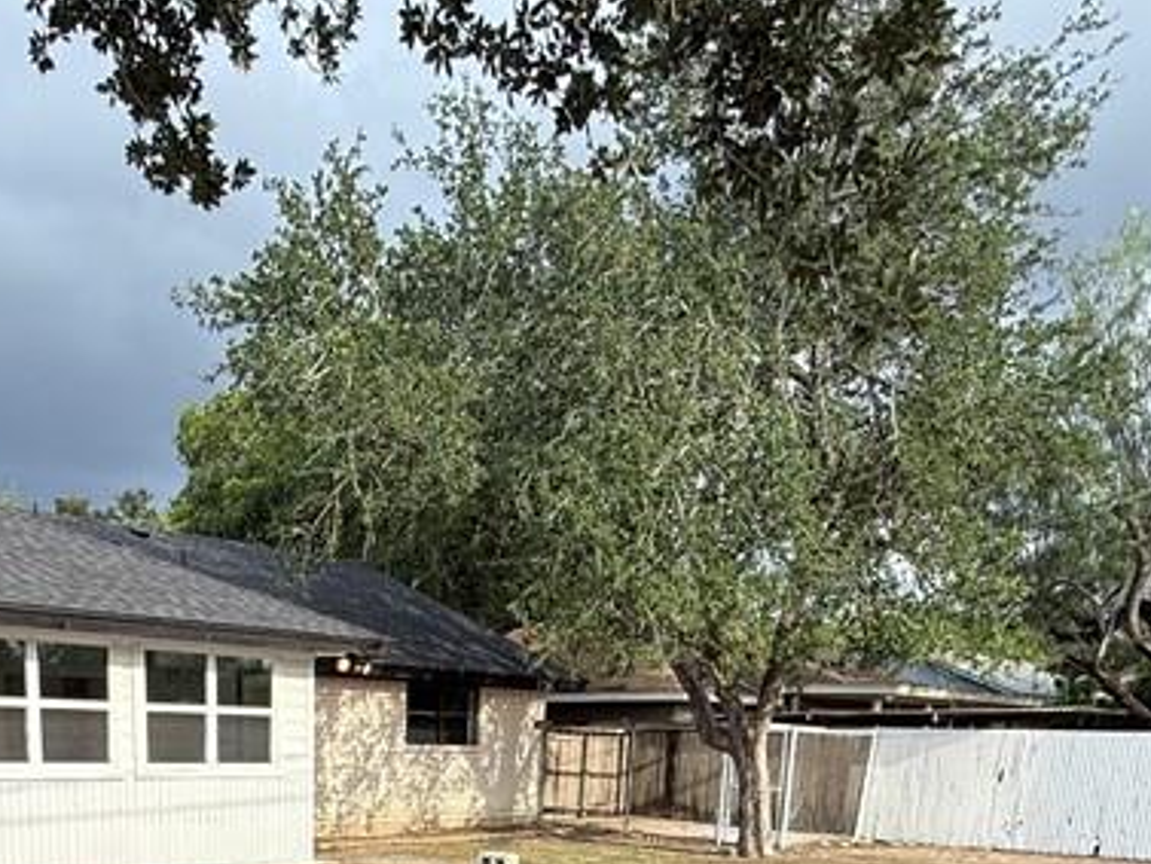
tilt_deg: -13.2
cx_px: 342
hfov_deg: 47.8
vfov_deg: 31.3
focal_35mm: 38
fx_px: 1264
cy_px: 1050
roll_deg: -1.5
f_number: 2.2
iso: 50
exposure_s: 1/351
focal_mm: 2.22
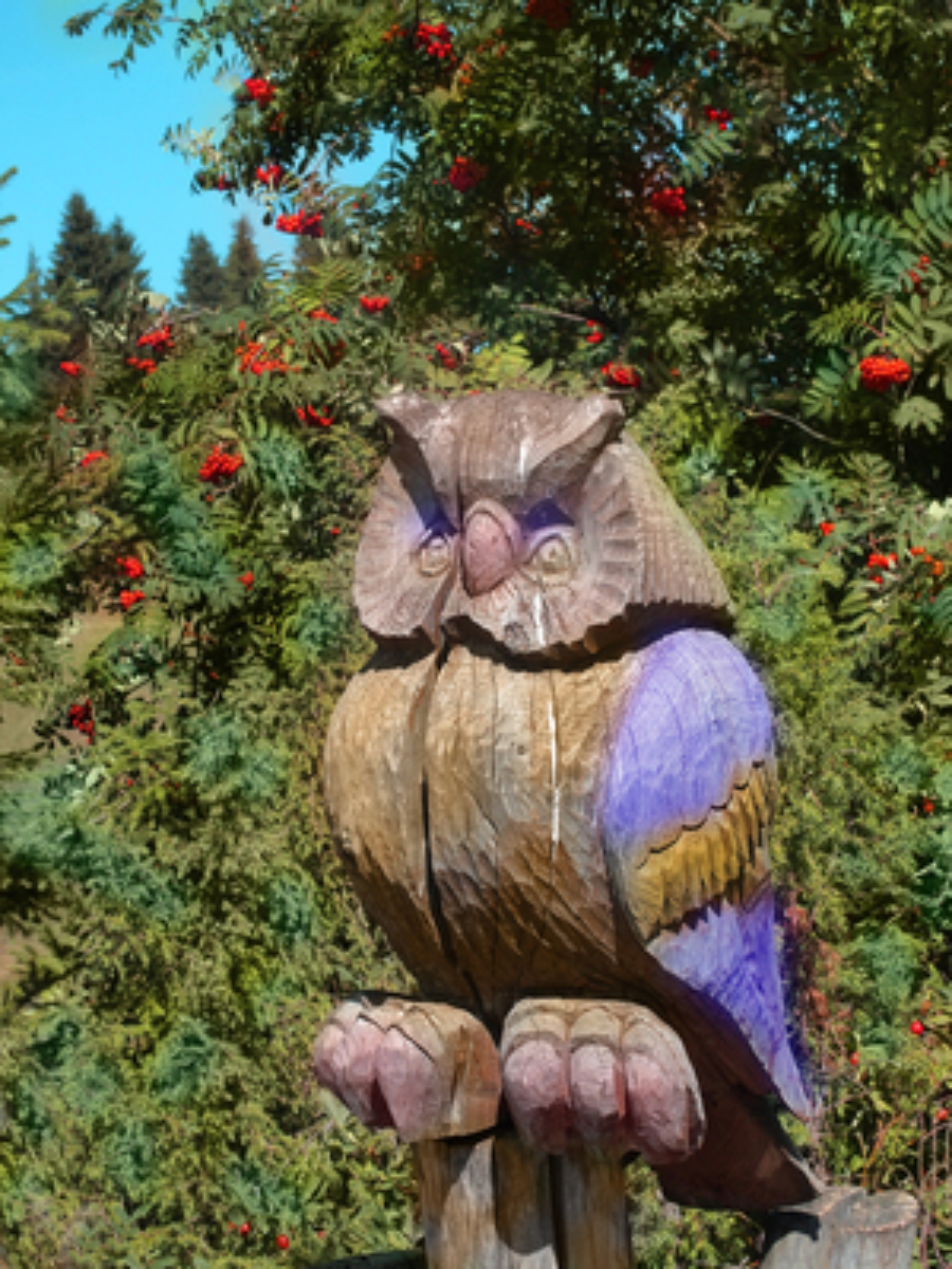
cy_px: 634
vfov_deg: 17.6
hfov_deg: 13.2
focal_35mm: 112
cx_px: 476
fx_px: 4107
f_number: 7.1
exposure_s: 1/640
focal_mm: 24
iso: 100
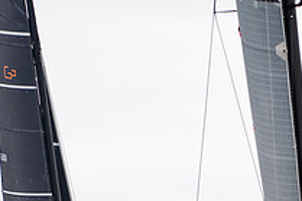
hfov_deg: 3.7
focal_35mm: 555
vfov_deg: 2.5
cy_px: 255
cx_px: 238
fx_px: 4652
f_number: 5.6
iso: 500
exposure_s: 1/1000
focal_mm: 200
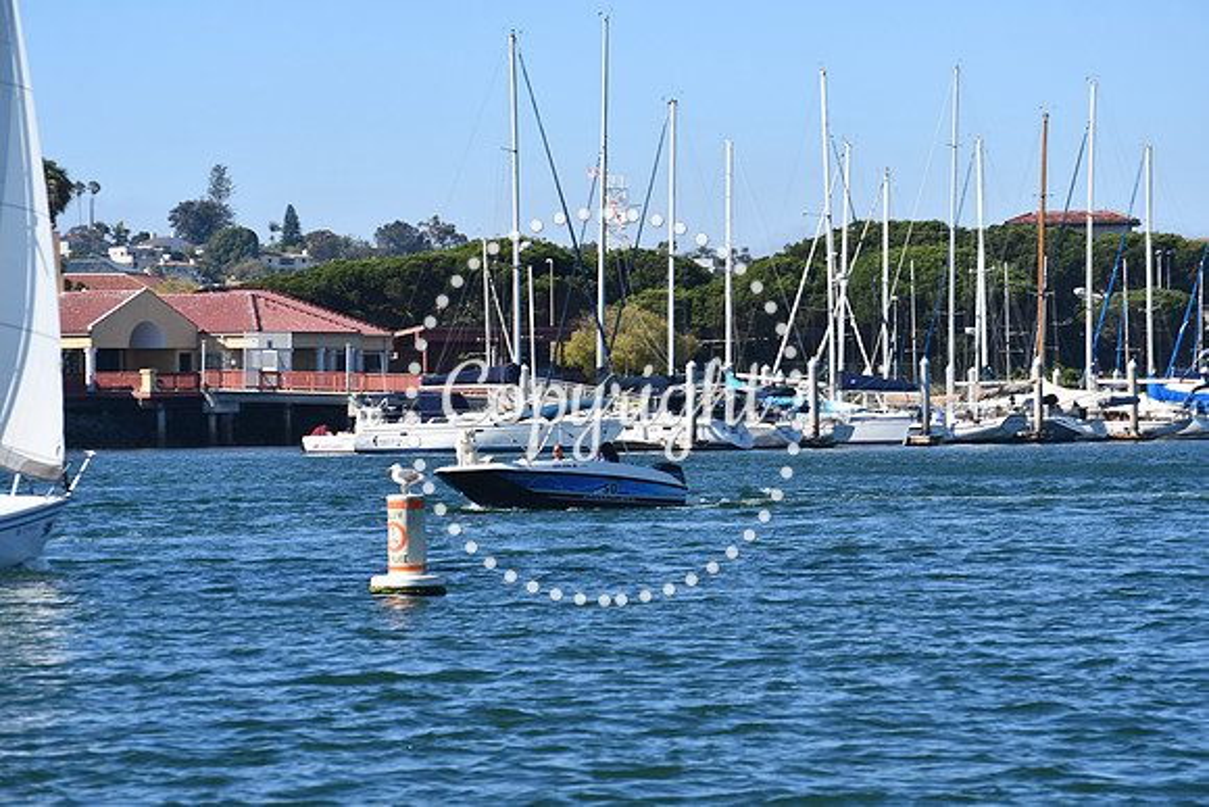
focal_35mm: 157
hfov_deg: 13.1
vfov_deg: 8.7
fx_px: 5274
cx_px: 604
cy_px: 404
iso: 100
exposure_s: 1/320
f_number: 9
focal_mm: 105
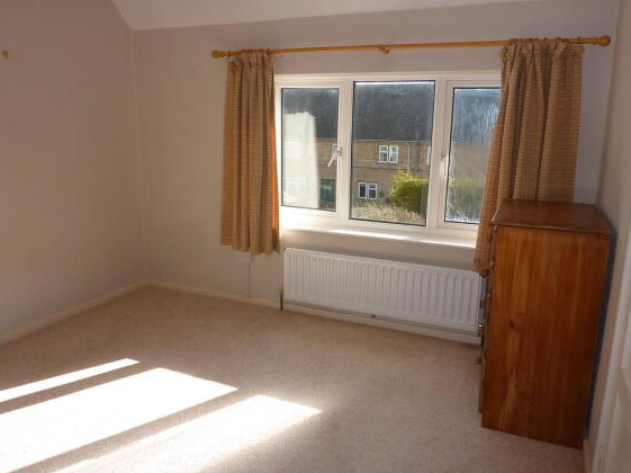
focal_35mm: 26
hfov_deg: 67.3
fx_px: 474
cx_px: 324
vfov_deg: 53.0
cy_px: 229
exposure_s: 1/200
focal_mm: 4.1
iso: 100
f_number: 4
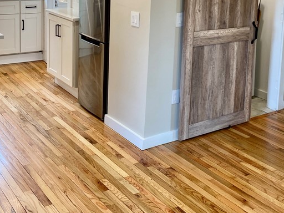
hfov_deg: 36.7
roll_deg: -2.5
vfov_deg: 26.9
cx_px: 173
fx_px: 427
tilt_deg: -8.1
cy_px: 16
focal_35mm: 52
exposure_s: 1/120
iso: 100
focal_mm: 4.25
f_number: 1.8
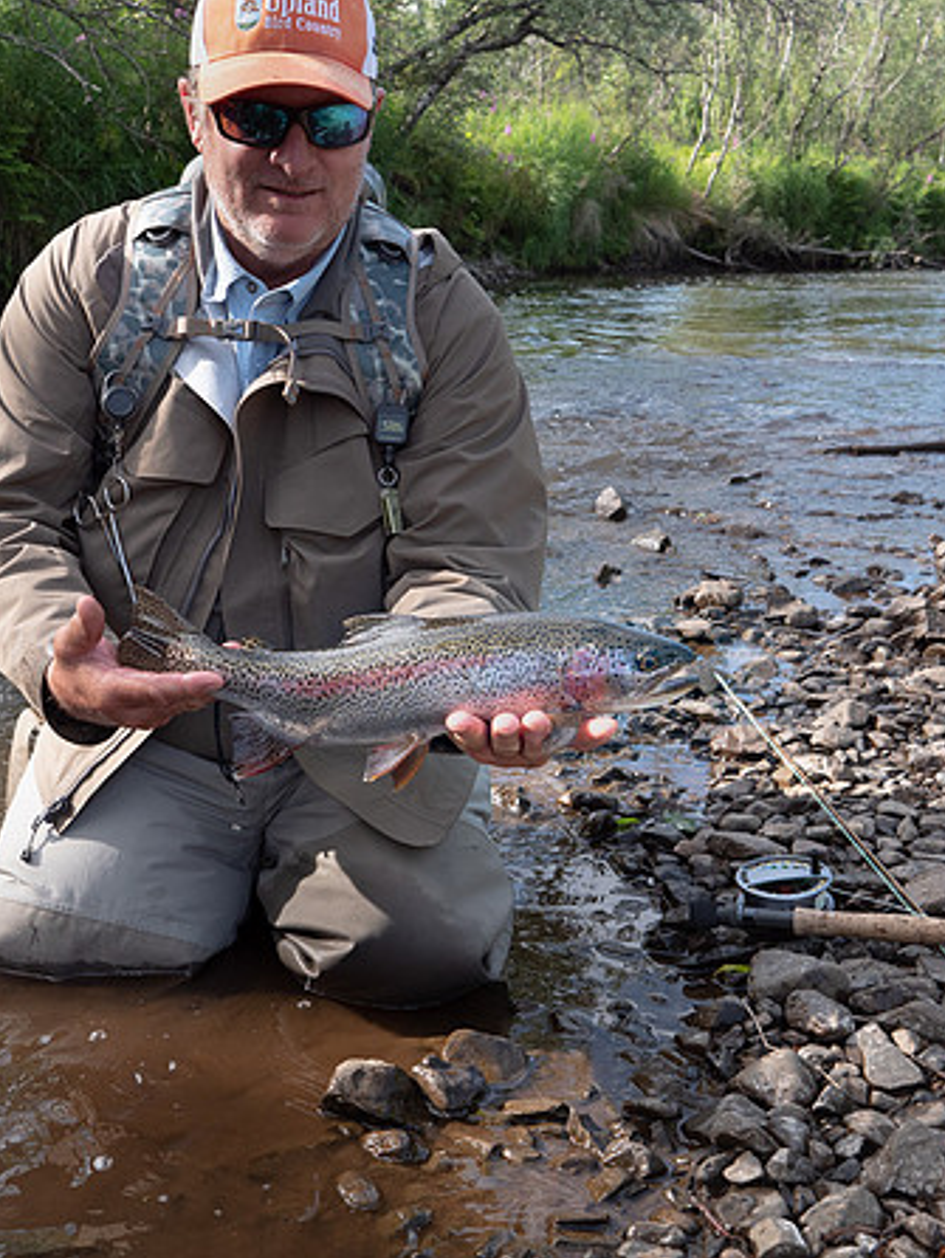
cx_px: 429
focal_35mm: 43
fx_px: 1564
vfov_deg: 43.8
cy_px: 629
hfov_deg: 33.6
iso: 320
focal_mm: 16
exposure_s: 1/400
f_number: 5
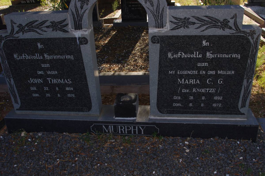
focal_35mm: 34
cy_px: 88
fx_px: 250
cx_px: 132
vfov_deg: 38.8
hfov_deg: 55.9
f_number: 11
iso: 200
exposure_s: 1/60
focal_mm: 23.13
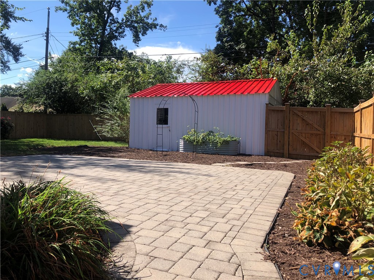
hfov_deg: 63.4
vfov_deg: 49.7
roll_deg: -0.9
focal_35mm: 28
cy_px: 140
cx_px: 187
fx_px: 303
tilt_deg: -1.2
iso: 20
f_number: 1.8
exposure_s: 1/1312
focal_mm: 3.99
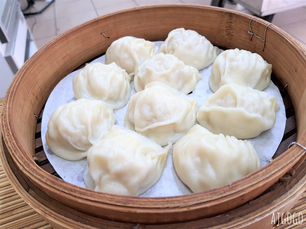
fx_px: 230
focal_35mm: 26
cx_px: 153
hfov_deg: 67.3
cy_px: 114
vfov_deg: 53.1
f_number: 1.7
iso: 200
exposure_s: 1/60
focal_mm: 4.32
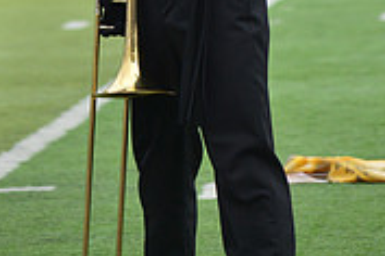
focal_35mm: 532
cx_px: 195
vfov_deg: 2.6
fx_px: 5689
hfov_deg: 3.9
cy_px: -228
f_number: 5.6
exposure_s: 1/1000
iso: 400
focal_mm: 210
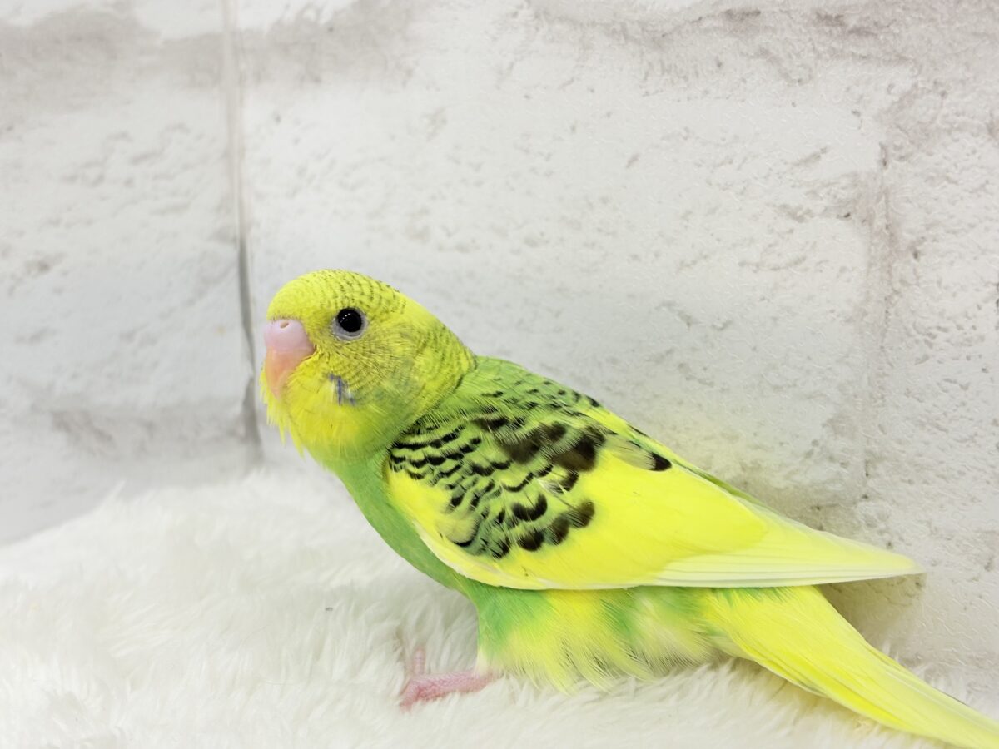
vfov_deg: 28.0
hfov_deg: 36.8
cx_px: 500
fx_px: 1501
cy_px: 374
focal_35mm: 52
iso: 64
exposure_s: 1/100
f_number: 1.6
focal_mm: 5.96
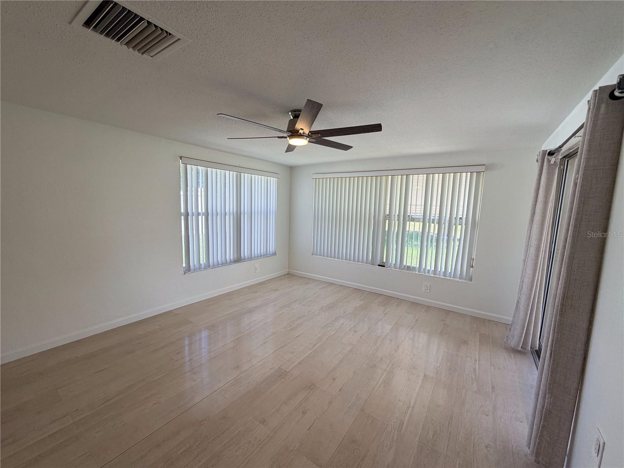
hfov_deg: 102.1
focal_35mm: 14
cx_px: 312
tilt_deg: -6.1
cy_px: 234
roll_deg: -1.1
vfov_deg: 85.7
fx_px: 252
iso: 50
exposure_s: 1/120
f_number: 2.2
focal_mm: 2.22
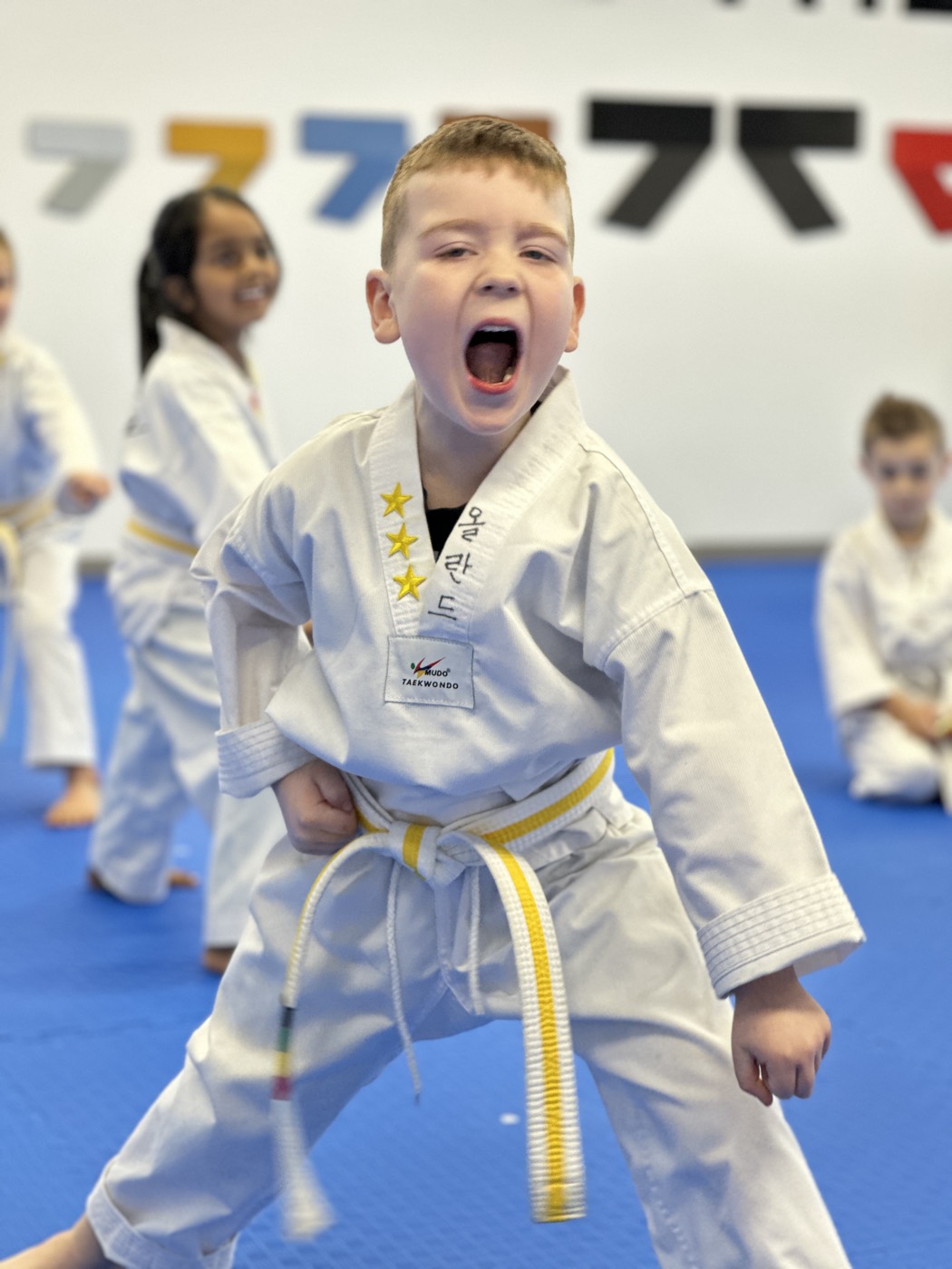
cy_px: 634
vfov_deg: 25.3
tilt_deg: -6.0
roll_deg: -1.7
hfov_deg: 19.1
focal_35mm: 77
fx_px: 2824
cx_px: 476
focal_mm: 9
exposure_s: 1/40
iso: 200
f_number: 2.8
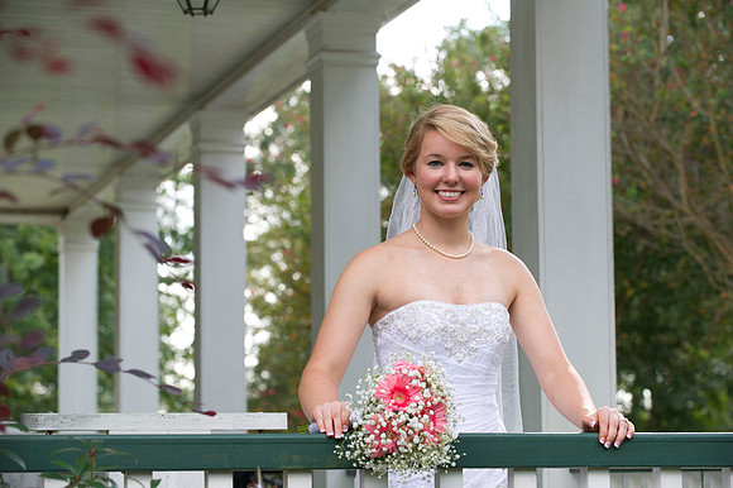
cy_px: 244
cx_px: 366
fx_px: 2137
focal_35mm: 105
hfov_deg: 19.5
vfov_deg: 13.0
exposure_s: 1/125
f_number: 5.6
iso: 250
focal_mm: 105
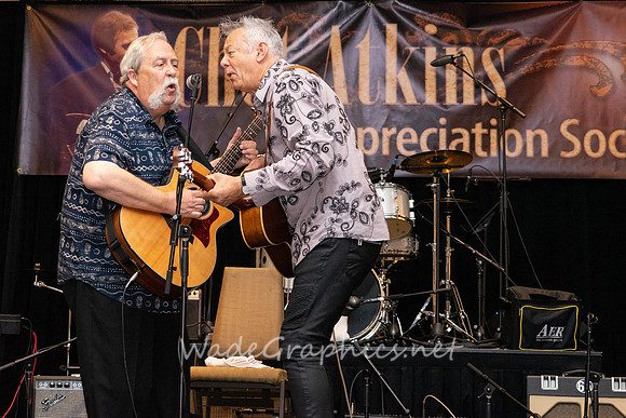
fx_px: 1384
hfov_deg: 25.5
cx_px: 269
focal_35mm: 80
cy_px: 163
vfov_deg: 17.1
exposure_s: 1/200
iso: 4000
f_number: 5
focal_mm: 65
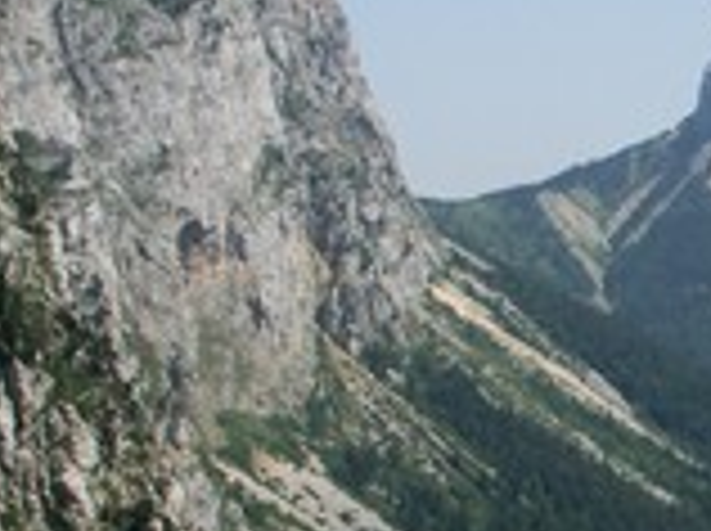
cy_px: 576
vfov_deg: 12.3
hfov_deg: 16.0
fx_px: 2420
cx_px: 864
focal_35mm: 118
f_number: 7.1
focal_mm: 8
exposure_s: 1/400
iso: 64
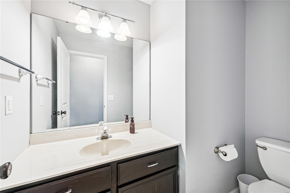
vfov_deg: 81.2
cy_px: 96
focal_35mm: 14
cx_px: 145
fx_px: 113
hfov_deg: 104.2
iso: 100
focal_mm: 14
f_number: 9
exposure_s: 1/8
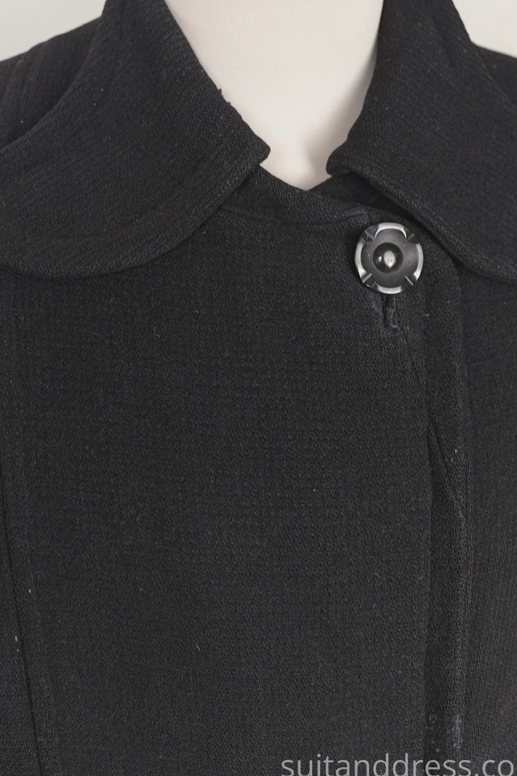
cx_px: 238
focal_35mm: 62
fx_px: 1336
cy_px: 312
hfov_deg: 21.9
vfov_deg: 32.3
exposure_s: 1/20
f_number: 2.8
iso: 200
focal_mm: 32
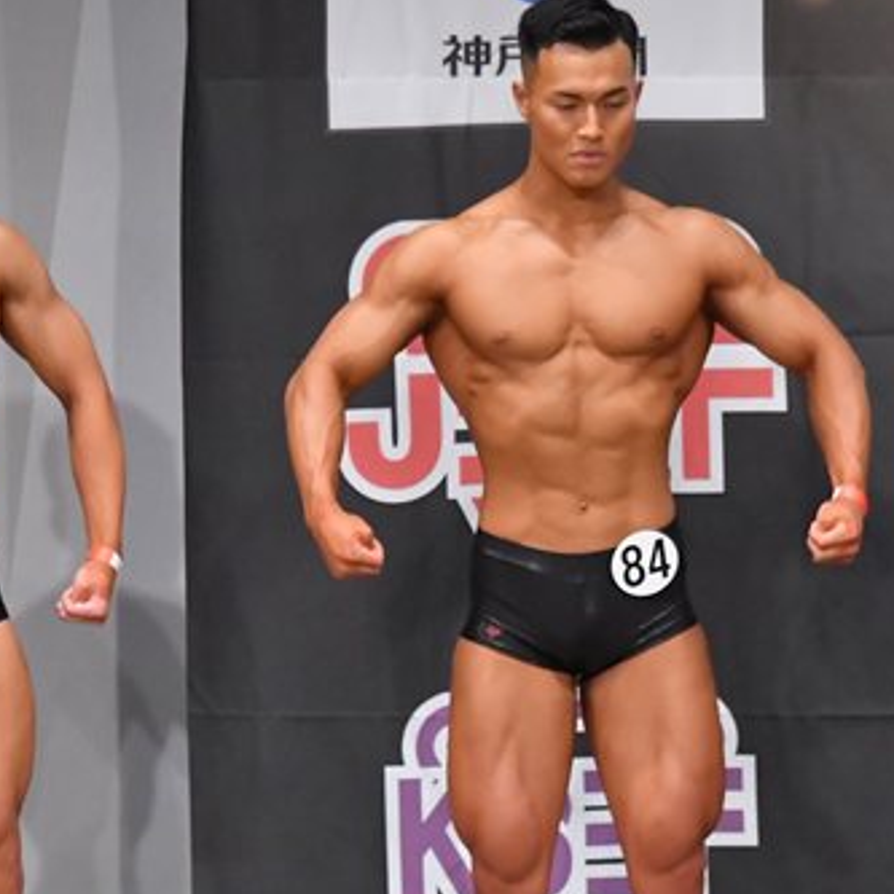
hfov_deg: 3.9
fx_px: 13002
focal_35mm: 445
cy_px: 542
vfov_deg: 3.9
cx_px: 144
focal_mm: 150
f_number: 5.6
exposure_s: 1/400
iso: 6400
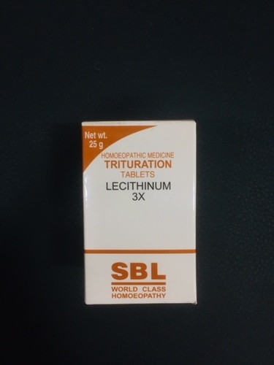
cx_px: 137
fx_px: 306
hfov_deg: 48.2
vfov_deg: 61.7
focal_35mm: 29
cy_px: 182
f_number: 2.2
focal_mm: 4.15
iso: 80
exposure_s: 1/33
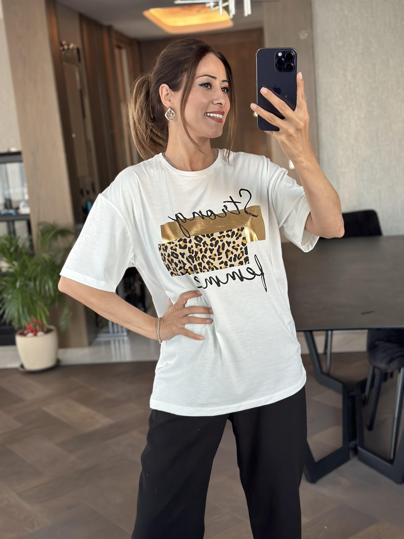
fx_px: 747
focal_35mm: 48
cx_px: 202
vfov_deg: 39.7
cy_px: 270
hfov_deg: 30.3
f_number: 1.78
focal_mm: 6.86
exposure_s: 1/60
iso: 250
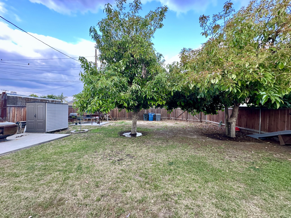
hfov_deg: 102.1
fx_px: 118
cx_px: 146
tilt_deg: +1.3
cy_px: 109
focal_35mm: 14
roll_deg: +0.4
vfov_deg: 85.7
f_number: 2.2
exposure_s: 1/99
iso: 100
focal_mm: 2.22
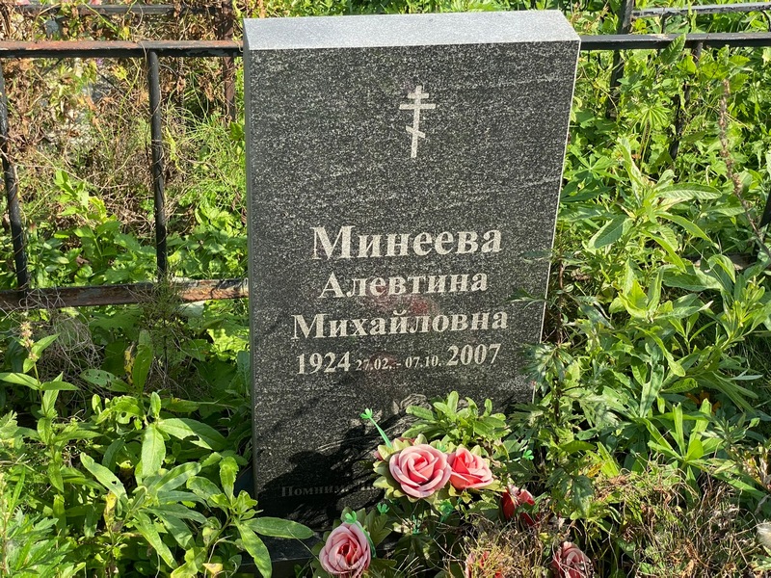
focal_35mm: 52
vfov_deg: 28.0
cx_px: 386
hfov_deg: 36.8
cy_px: 289
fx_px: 1158
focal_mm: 6
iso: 20
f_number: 2
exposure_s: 1/533
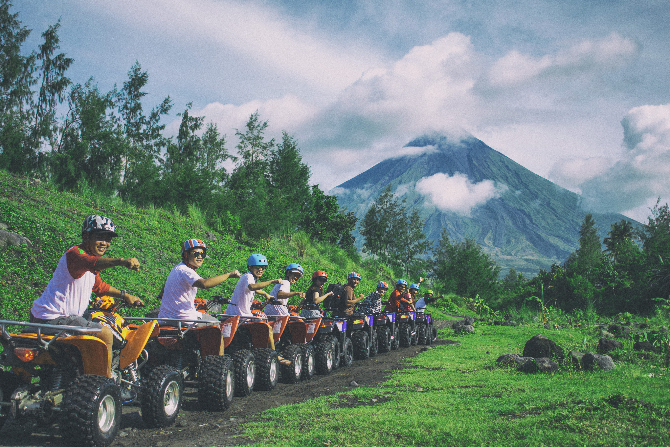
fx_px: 949
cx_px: 335
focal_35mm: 51
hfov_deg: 38.9
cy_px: 224
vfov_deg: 26.5
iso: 100
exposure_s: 1/250
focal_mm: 34
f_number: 4.5
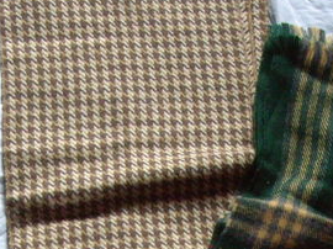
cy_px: 375
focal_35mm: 141
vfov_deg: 10.2
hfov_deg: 14.0
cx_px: 130
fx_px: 1355
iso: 200
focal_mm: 6.2
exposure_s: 1/25
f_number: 2.7
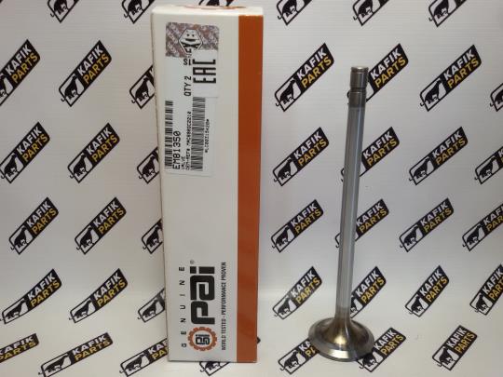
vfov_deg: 45.4
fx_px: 450
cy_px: 188
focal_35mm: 31
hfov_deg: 58.4
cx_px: 252
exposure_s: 1/33
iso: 40
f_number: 2.4
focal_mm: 2.93
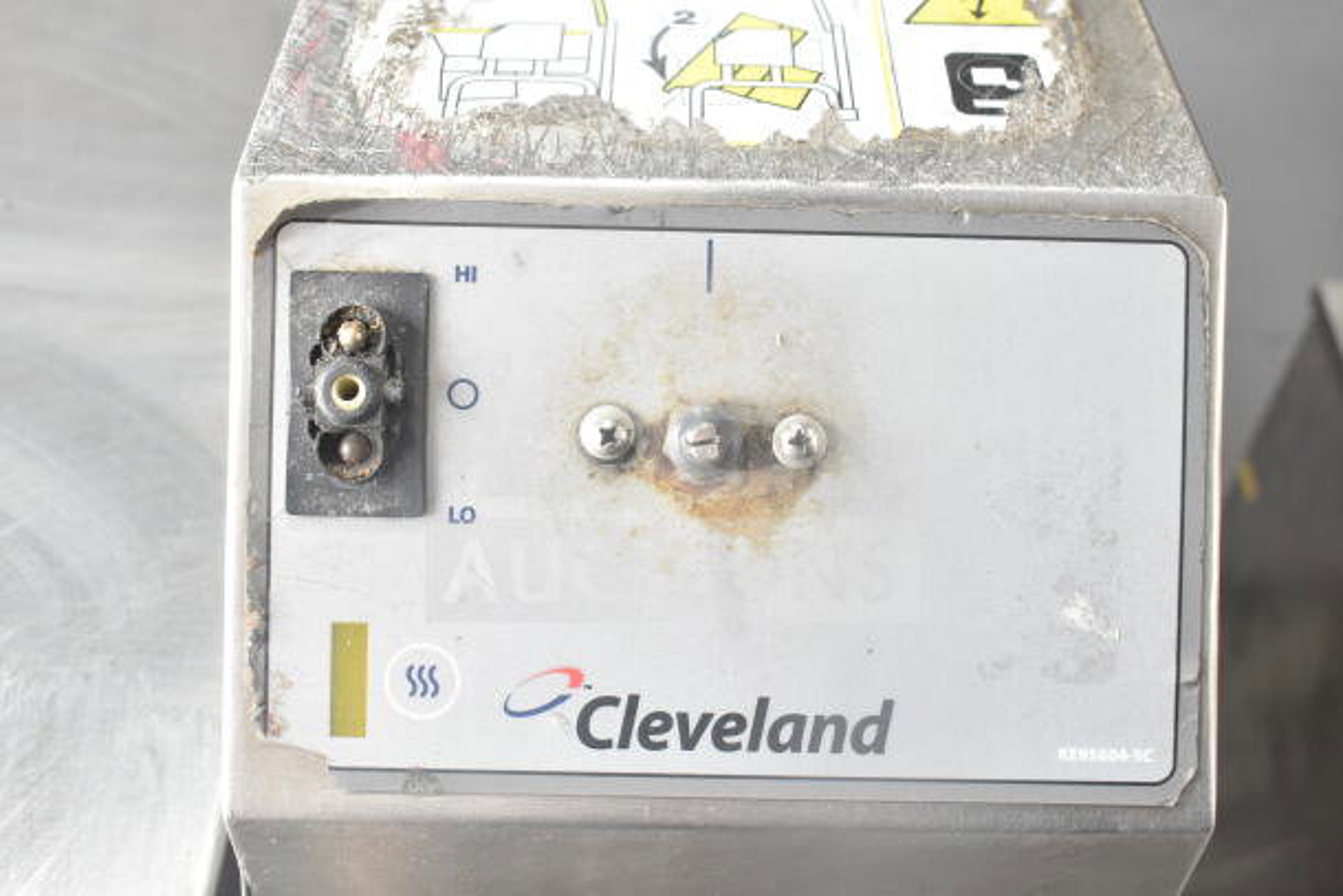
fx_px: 1511
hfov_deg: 47.9
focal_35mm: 40
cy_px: 448
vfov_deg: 33.0
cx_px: 672
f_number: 6.3
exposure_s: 1/160
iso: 1600
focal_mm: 27
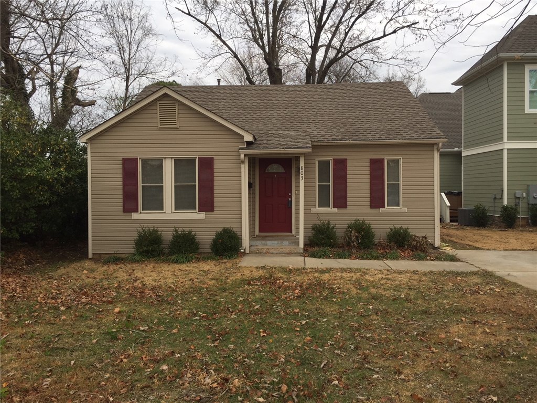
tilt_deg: +1.0
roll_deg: -0.9
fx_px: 450
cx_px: 268
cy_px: 202
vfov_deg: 48.2
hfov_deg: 61.7
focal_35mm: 29
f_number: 2.2
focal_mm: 4.15
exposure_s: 1/590
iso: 32
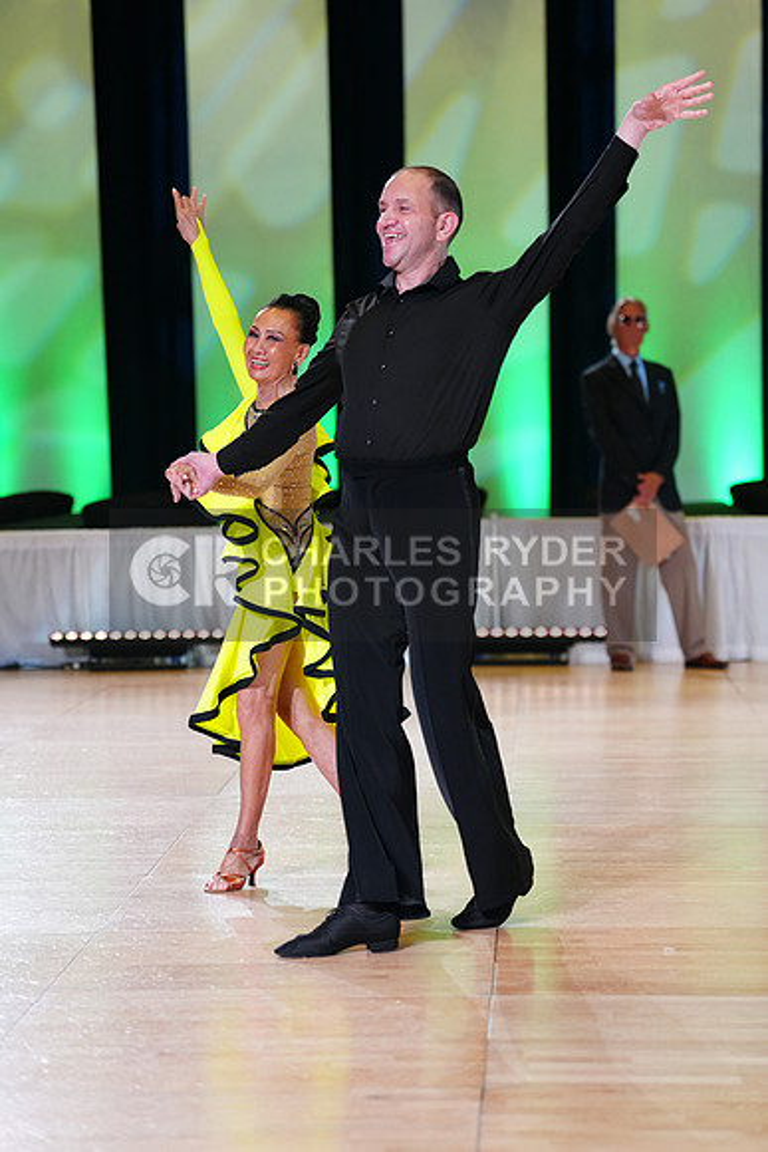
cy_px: 576
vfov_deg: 20.0
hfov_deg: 13.4
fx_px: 3262
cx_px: 384
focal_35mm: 102
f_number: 2.8
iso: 2000
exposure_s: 1/400
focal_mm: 102
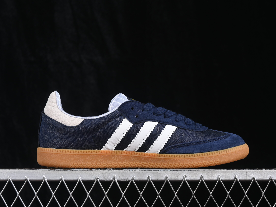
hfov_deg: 23.8
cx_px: 141
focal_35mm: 82
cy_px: 104
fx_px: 654
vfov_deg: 18.0
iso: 160
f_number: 6.3
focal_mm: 50
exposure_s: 1/60
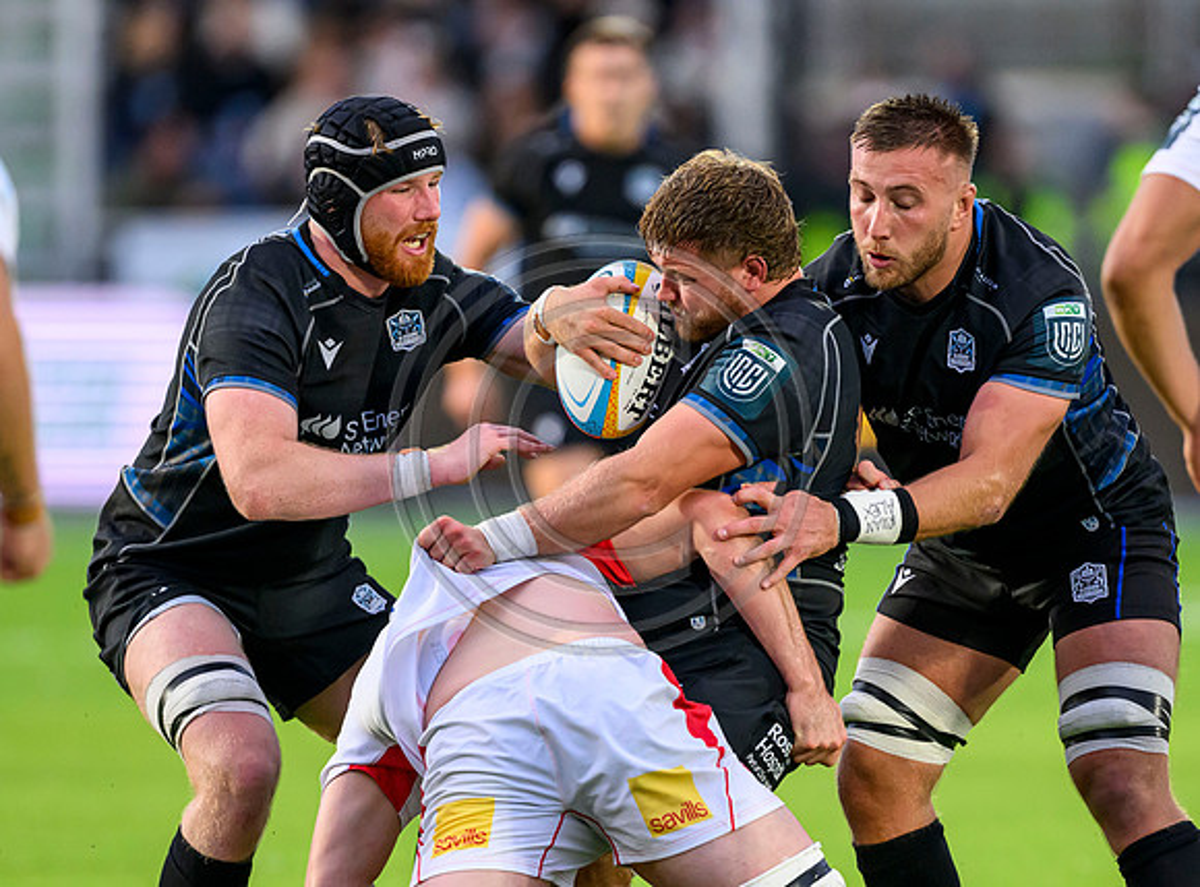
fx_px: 22614
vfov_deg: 2.2
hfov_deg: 3.0
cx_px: 670
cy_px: 615
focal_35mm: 656
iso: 2500
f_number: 3.2
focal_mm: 400
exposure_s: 1/2500
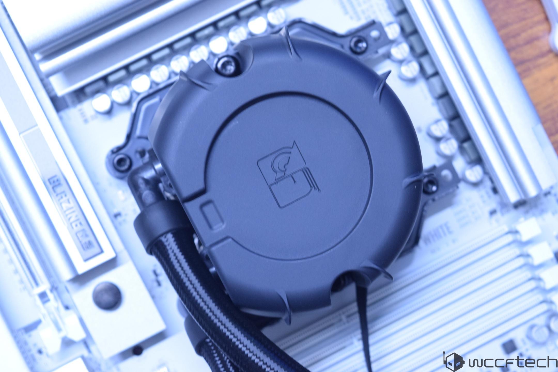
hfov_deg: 26.0
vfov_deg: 17.5
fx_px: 1209
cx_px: 279
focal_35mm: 78
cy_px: 186
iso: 1600
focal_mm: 52
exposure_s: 1/8
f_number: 9
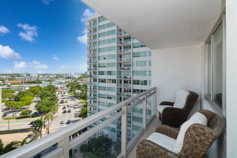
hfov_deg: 96.7
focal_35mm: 16
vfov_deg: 73.8
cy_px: 79
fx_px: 105
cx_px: 118
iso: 200
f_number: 10
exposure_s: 1/320
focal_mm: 16
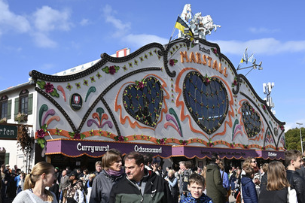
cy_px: 103
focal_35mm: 40
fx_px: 339
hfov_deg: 48.5
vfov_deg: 33.4
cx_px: 156
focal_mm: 24
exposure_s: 1/400
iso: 100
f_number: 7.1
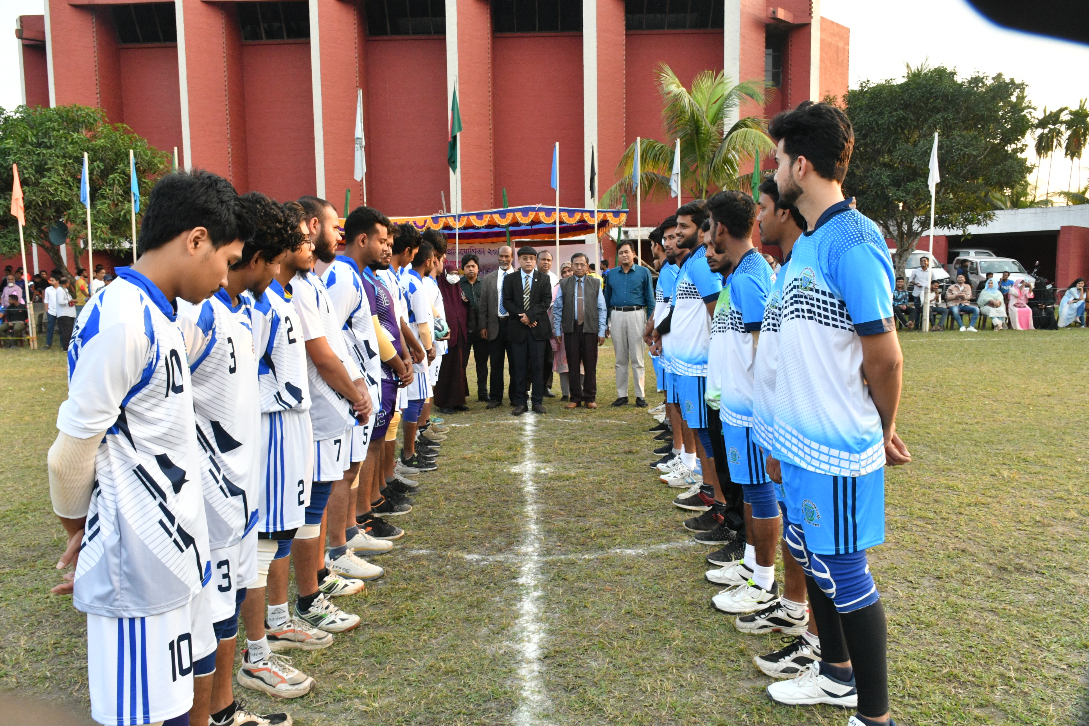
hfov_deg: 67.4
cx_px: 544
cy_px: 363
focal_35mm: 27
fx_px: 817
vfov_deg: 47.9
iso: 1600
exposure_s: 1/125
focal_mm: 18
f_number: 11
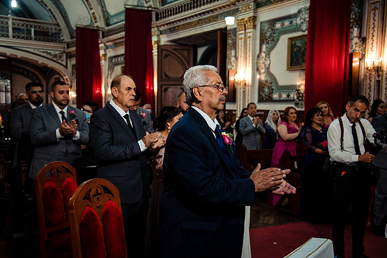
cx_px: 194
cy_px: 129
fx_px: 473
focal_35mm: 44
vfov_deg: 30.5
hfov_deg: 44.5
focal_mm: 44
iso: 2000
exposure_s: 1/100
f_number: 5
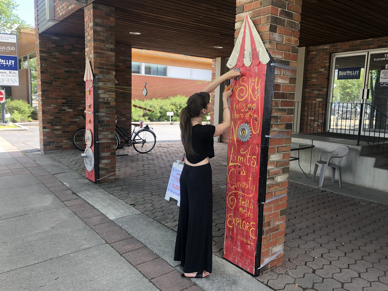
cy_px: 146
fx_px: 314
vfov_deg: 49.7
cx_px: 194
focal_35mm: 28
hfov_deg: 63.4
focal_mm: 4
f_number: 1.8
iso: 25
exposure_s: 1/120
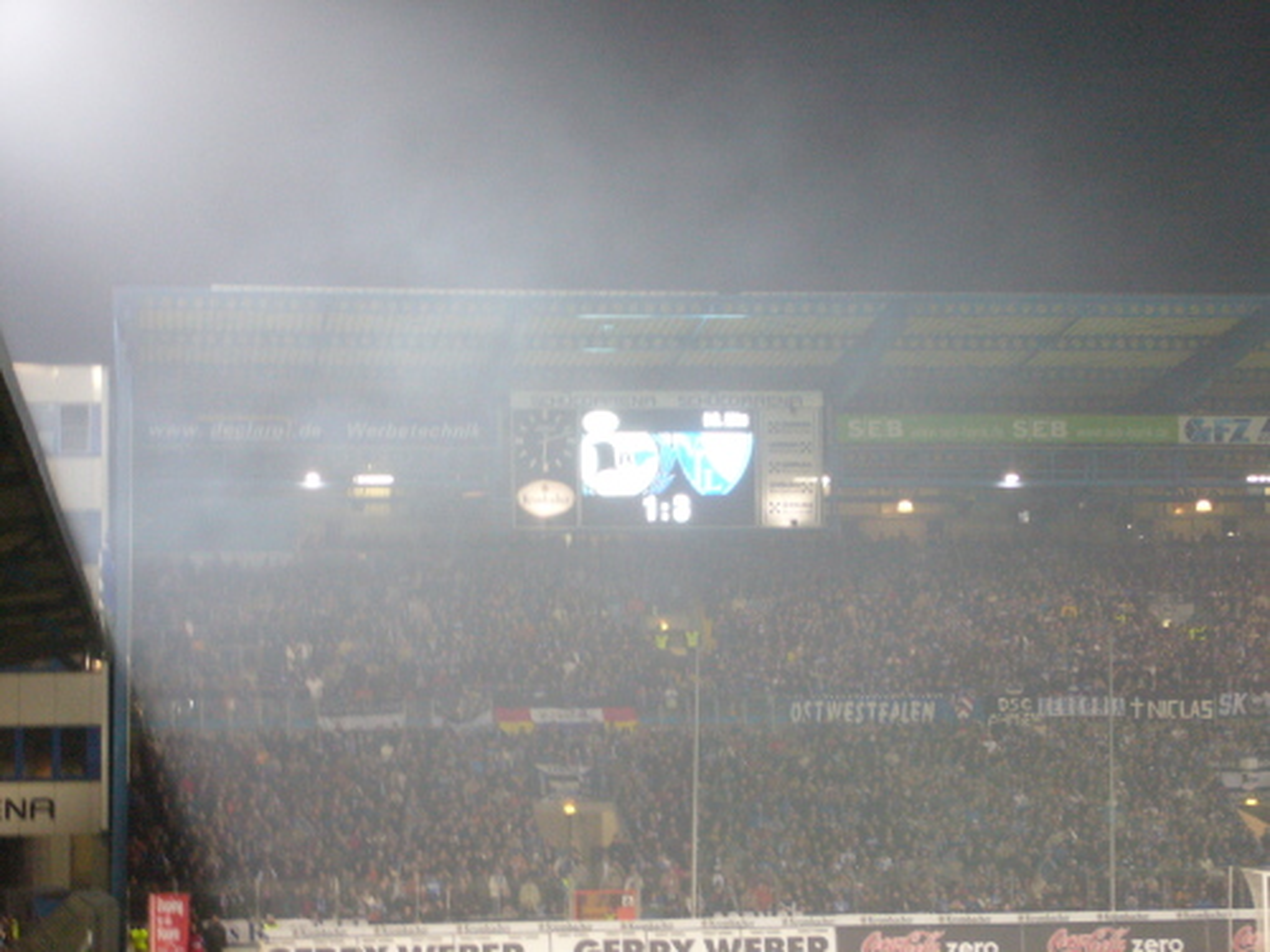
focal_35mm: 105
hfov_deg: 18.7
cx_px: 635
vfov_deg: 14.1
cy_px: 476
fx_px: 3852
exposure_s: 1/13
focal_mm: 17.4
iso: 200
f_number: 5
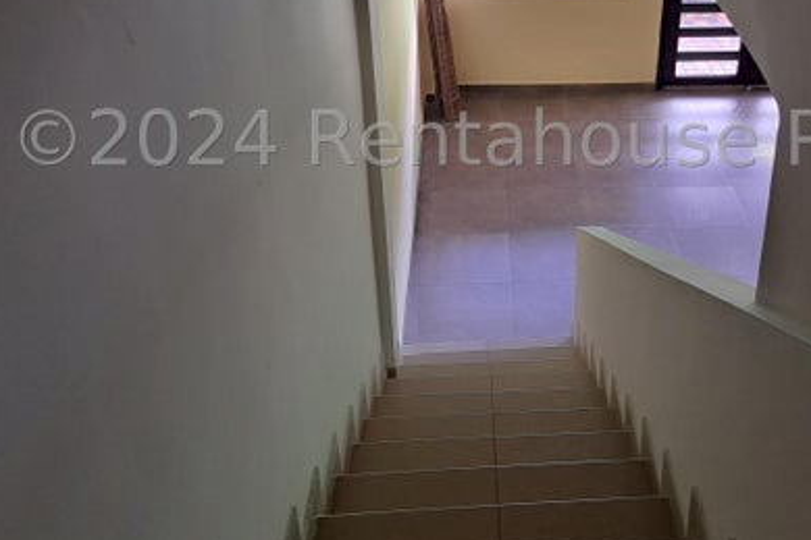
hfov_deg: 46.5
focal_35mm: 41
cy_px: 137
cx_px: 553
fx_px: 924
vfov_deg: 32.0
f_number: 1.8
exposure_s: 1/60
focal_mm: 5.23
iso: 250
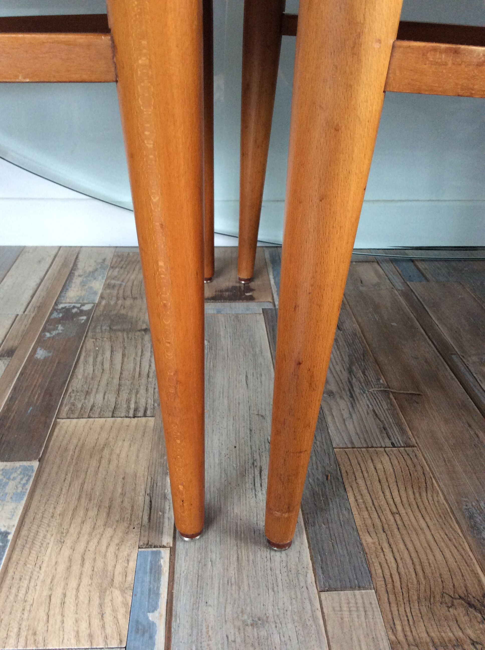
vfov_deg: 56.9
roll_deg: -0.6
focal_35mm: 32
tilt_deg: -27.5
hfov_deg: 44.1
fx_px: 599
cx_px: 242
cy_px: 325
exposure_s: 1/25
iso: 125
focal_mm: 3.3
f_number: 2.4
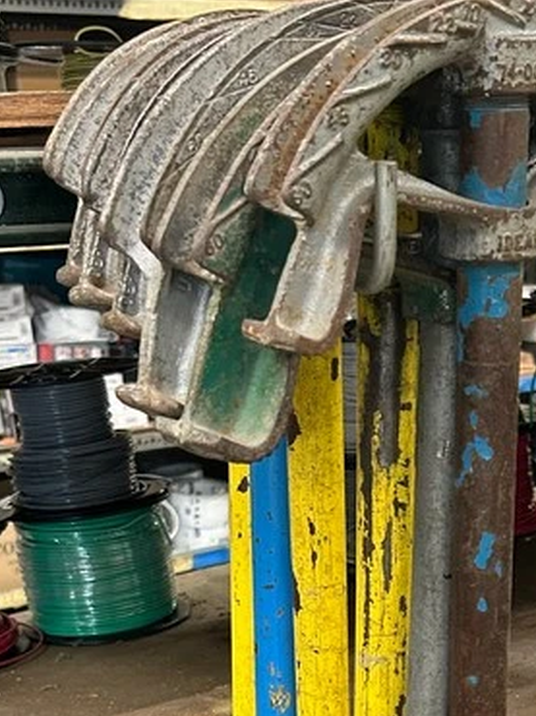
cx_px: 426
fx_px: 1488
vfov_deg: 25.5
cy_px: 739
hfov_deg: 20.2
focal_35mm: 72
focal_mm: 5.7
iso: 160
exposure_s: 1/60
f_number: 1.5
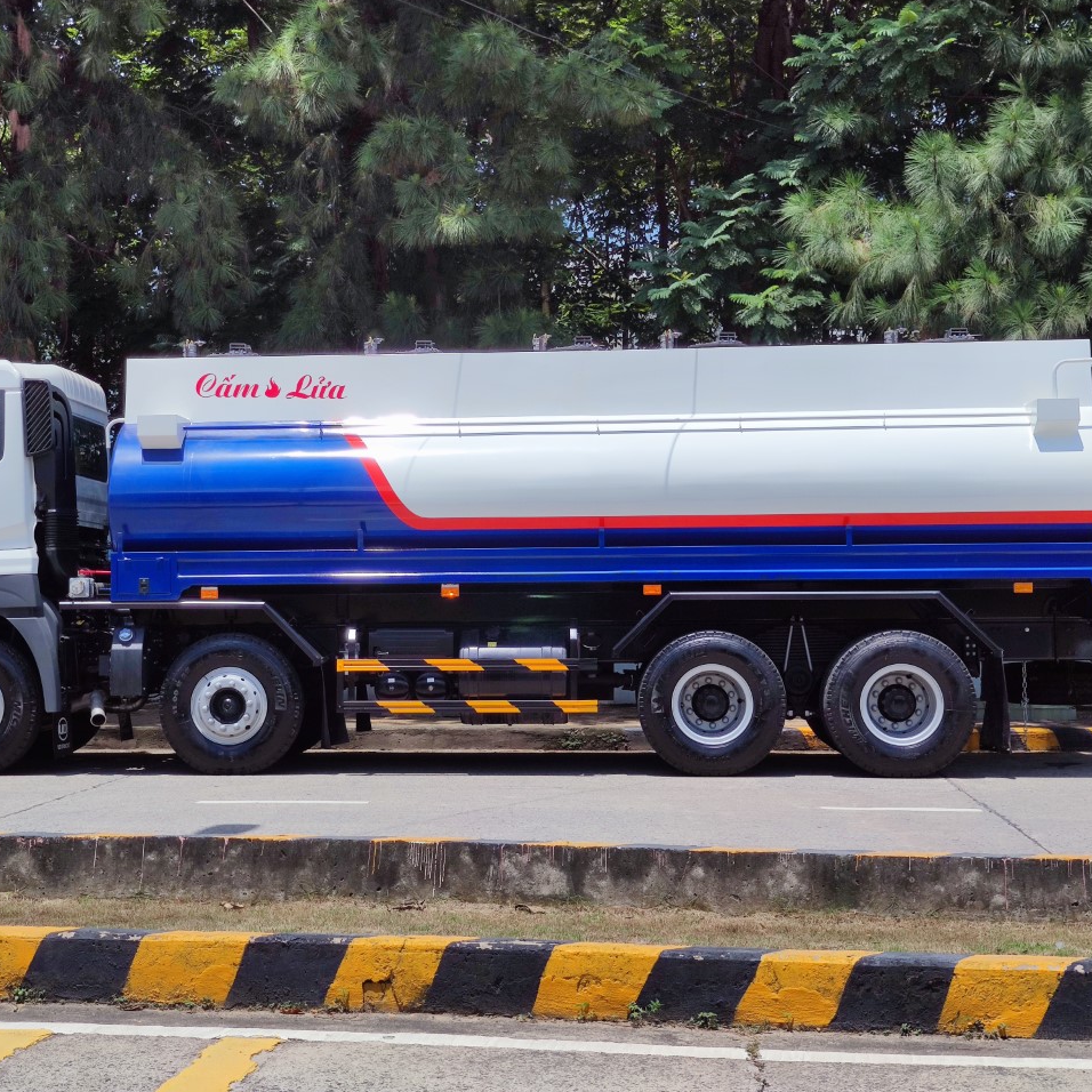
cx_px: 463
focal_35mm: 58
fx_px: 2070
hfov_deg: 29.5
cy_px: 545
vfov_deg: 29.6
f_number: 2
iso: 50
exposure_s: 1/4059
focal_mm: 8.16
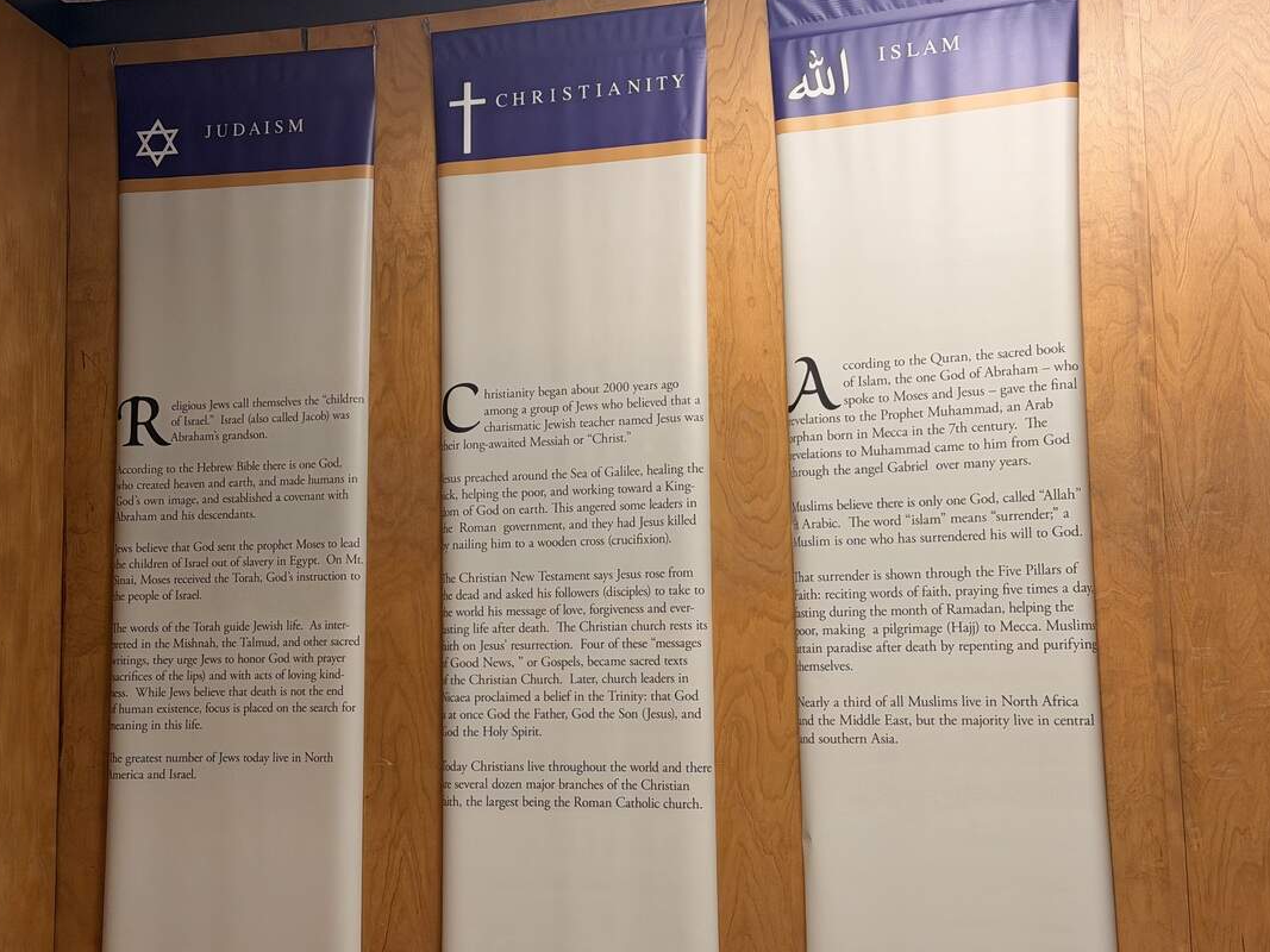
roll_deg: +0.9
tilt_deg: +7.4
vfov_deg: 27.0
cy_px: 421
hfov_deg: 35.5
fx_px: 1981
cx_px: 563
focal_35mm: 54
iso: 64
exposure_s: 1/60
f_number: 1.78
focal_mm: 6.76
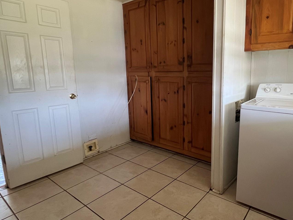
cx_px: 181
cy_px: 102
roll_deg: +0.7
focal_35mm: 21
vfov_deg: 63.4
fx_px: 178
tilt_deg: -9.6
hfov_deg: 77.8
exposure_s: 1/60
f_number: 1.8
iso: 250
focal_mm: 1.57
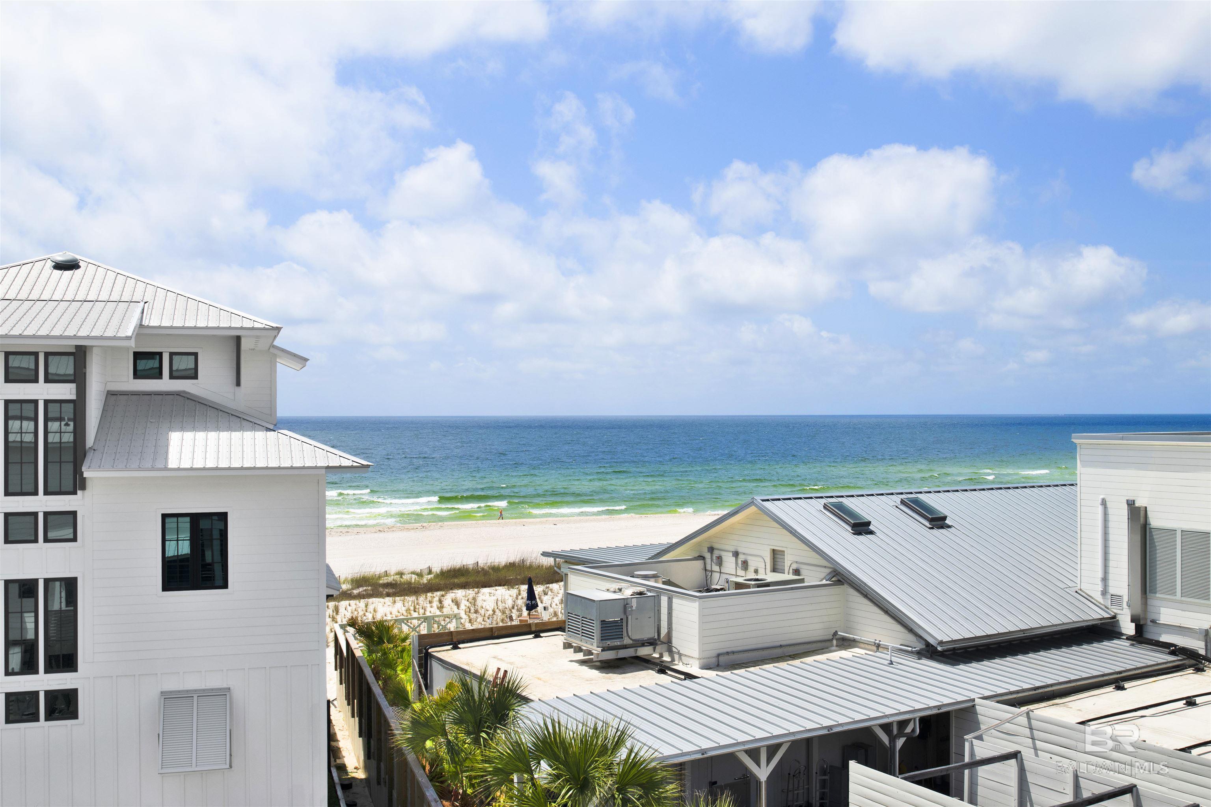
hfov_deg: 54.4
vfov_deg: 37.9
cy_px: 404
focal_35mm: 35
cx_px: 606
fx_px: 1177
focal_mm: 35
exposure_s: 1/800
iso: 200
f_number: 11
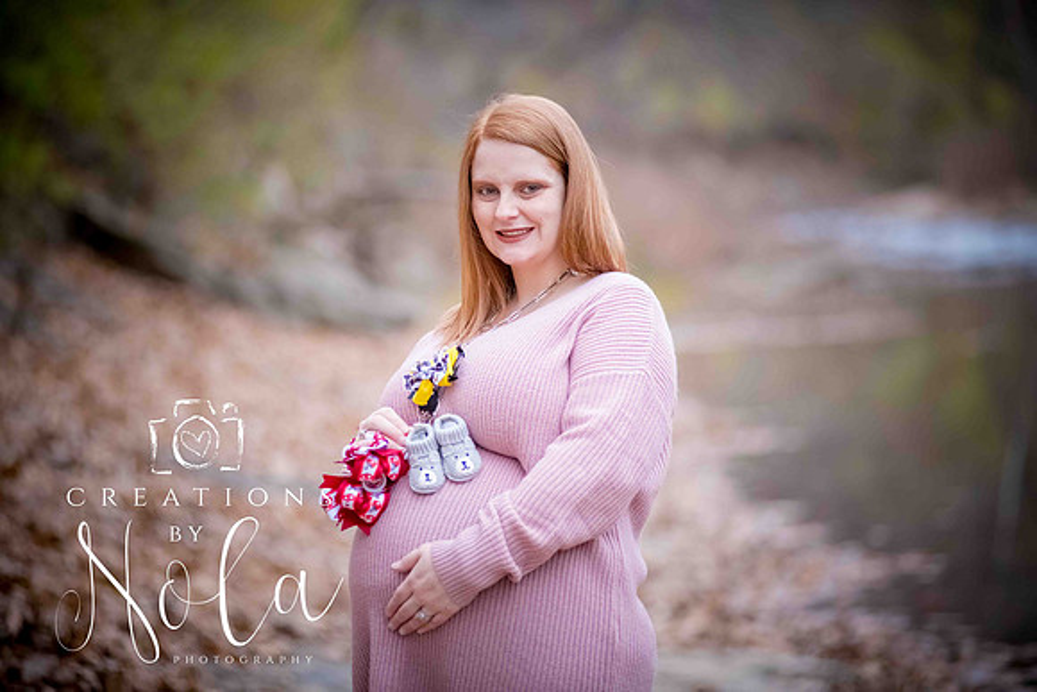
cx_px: 518
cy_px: 346
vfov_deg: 9.5
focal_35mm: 145
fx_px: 4178
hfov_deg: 14.2
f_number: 3.2
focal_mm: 145
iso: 2000
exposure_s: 1/200
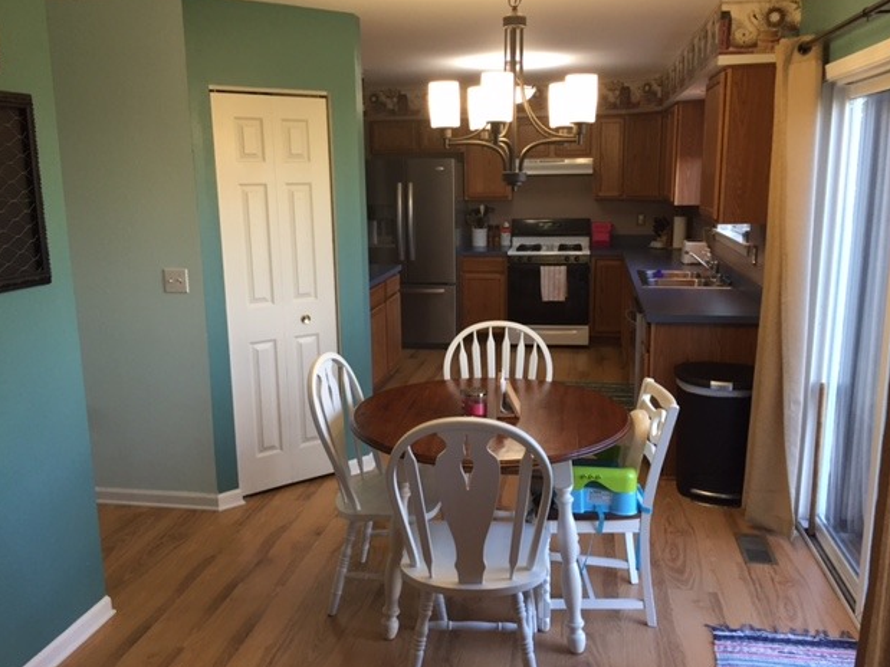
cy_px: 329
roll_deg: +1.1
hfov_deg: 60.0
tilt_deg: -12.5
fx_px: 771
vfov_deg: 46.8
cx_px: 454
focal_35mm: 30
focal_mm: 4.15
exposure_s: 1/30
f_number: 2.2
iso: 50
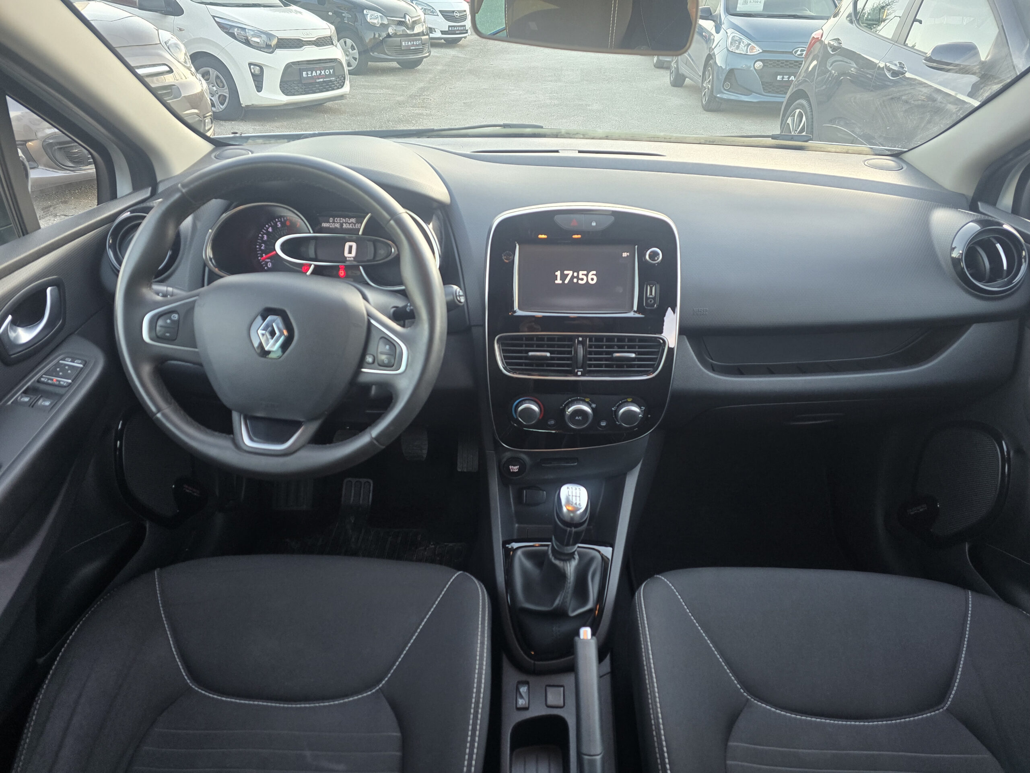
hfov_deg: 73.9
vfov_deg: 58.9
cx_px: 515
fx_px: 684
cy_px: 386
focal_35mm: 23
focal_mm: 6.3
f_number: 1.7
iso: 250
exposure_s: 1/100
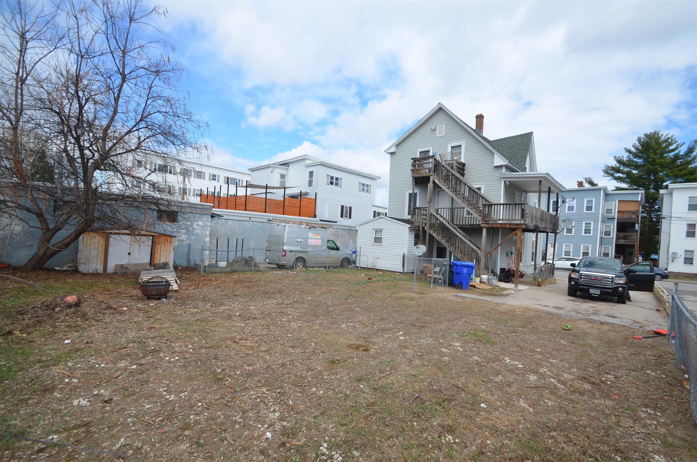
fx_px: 290
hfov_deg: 100.5
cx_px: 348
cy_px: 231
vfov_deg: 77.1
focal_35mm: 15
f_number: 8
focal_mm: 10
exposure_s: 1/250
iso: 125
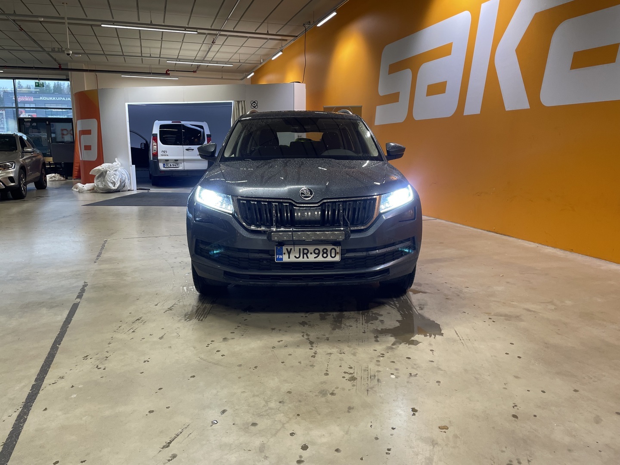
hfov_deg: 67.3
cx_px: 310
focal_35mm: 26
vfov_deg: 53.1
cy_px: 232
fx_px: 466
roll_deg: +0.3
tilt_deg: -8.4
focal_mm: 4.2
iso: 125
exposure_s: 1/95
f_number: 1.6
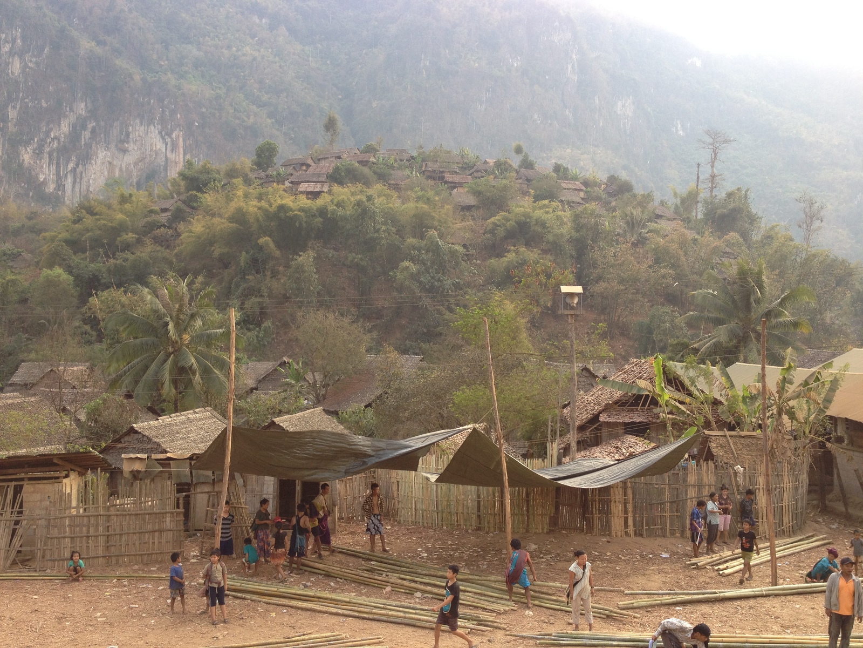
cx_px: 432
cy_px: 324
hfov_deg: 52.6
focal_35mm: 35
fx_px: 873
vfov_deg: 40.7
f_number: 2.4
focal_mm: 4.28
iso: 50
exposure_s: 1/152
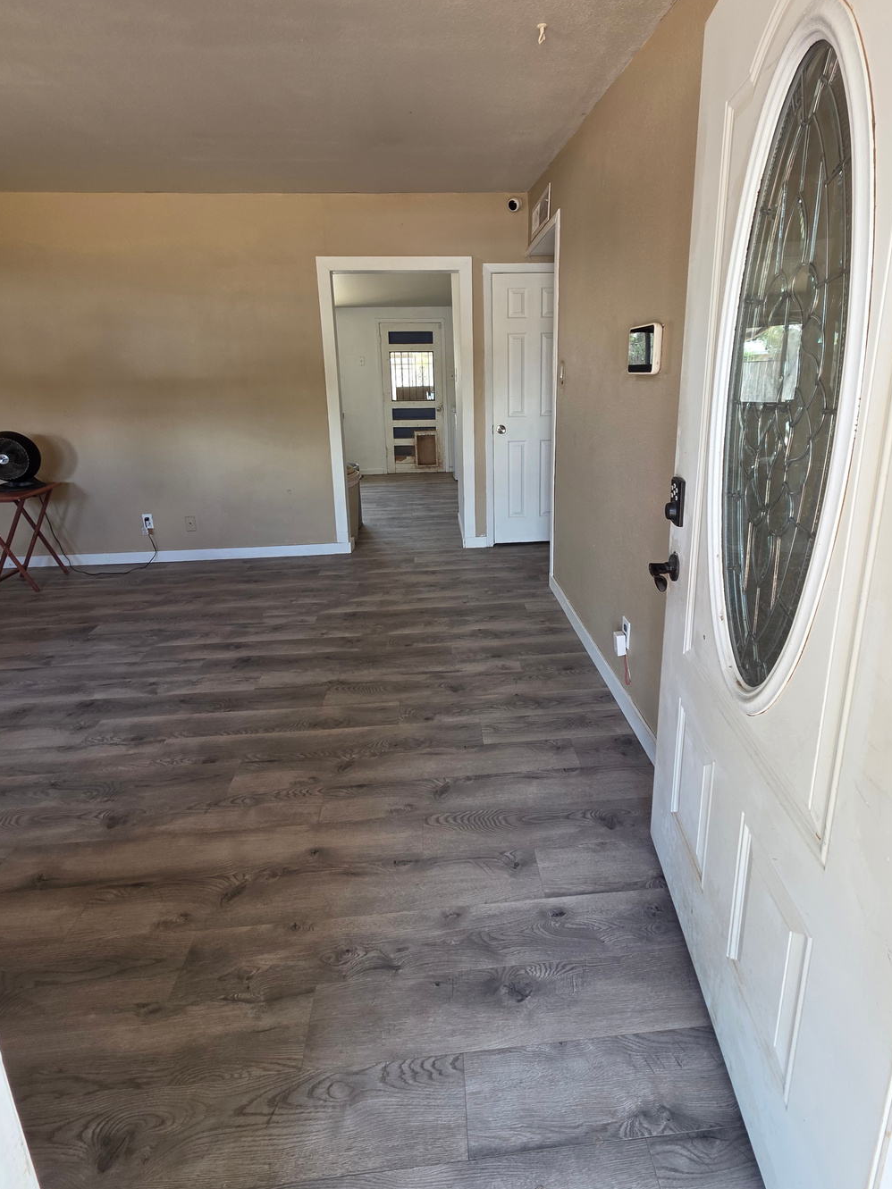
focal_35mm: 15
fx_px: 515
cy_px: 516
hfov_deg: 81.7
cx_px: 467
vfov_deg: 97.6
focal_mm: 2.2
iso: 125
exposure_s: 1/120
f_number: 1.9
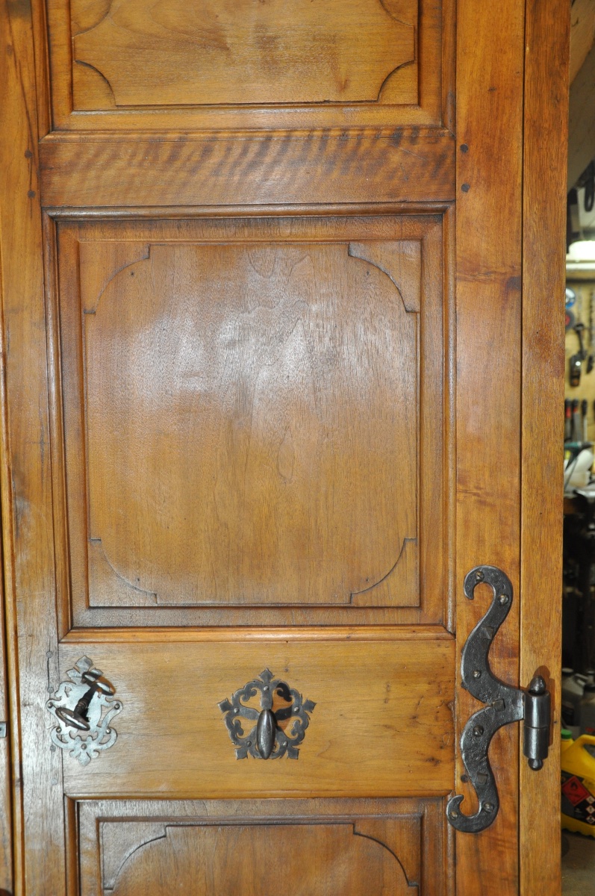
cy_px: 448
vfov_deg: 51.3
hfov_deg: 35.4
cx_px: 298
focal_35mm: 38
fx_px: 932
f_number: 4
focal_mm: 25
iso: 800
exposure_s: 1/60
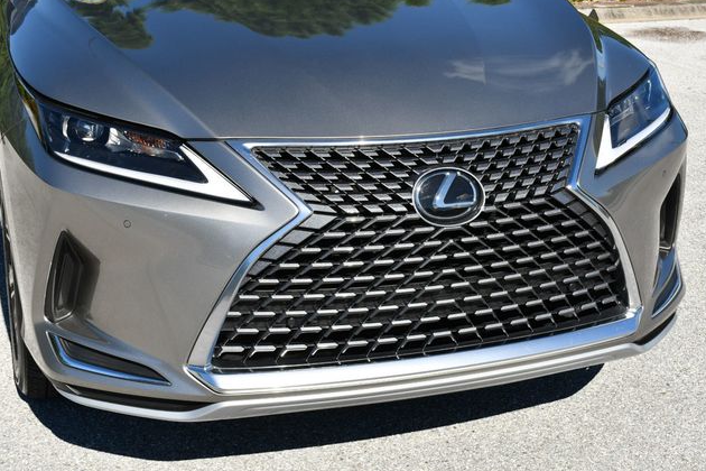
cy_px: 236
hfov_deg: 33.9
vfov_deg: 23.0
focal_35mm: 59
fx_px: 1157
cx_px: 357
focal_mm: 29
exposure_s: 1/250
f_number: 8
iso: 110
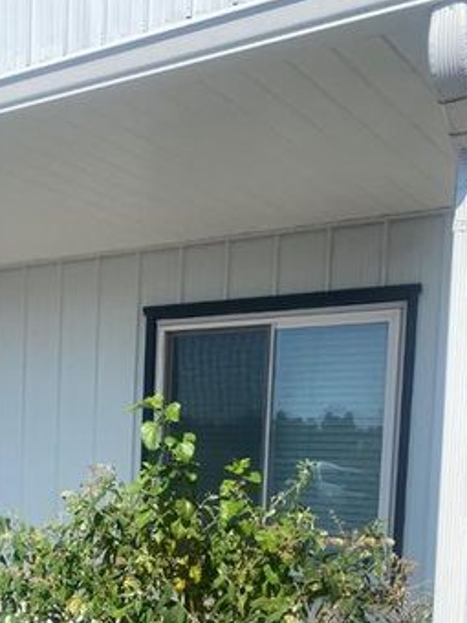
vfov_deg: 35.6
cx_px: 66
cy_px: 541
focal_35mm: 51
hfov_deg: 27.7
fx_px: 917
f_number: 1.8
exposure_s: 1/3300
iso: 32
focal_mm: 4.25
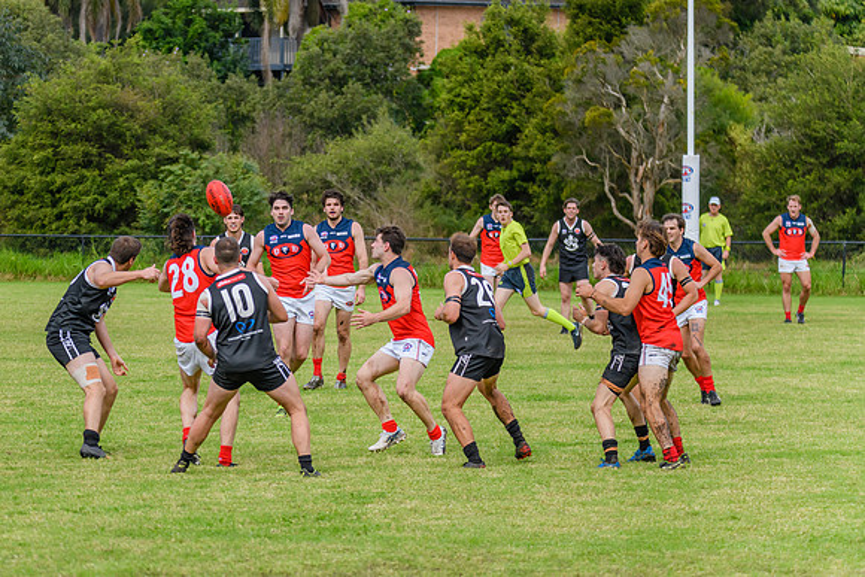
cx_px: 304
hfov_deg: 10.4
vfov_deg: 7.0
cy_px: 237
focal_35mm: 197
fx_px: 4729
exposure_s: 1/2000
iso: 800
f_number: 5.6
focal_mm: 150
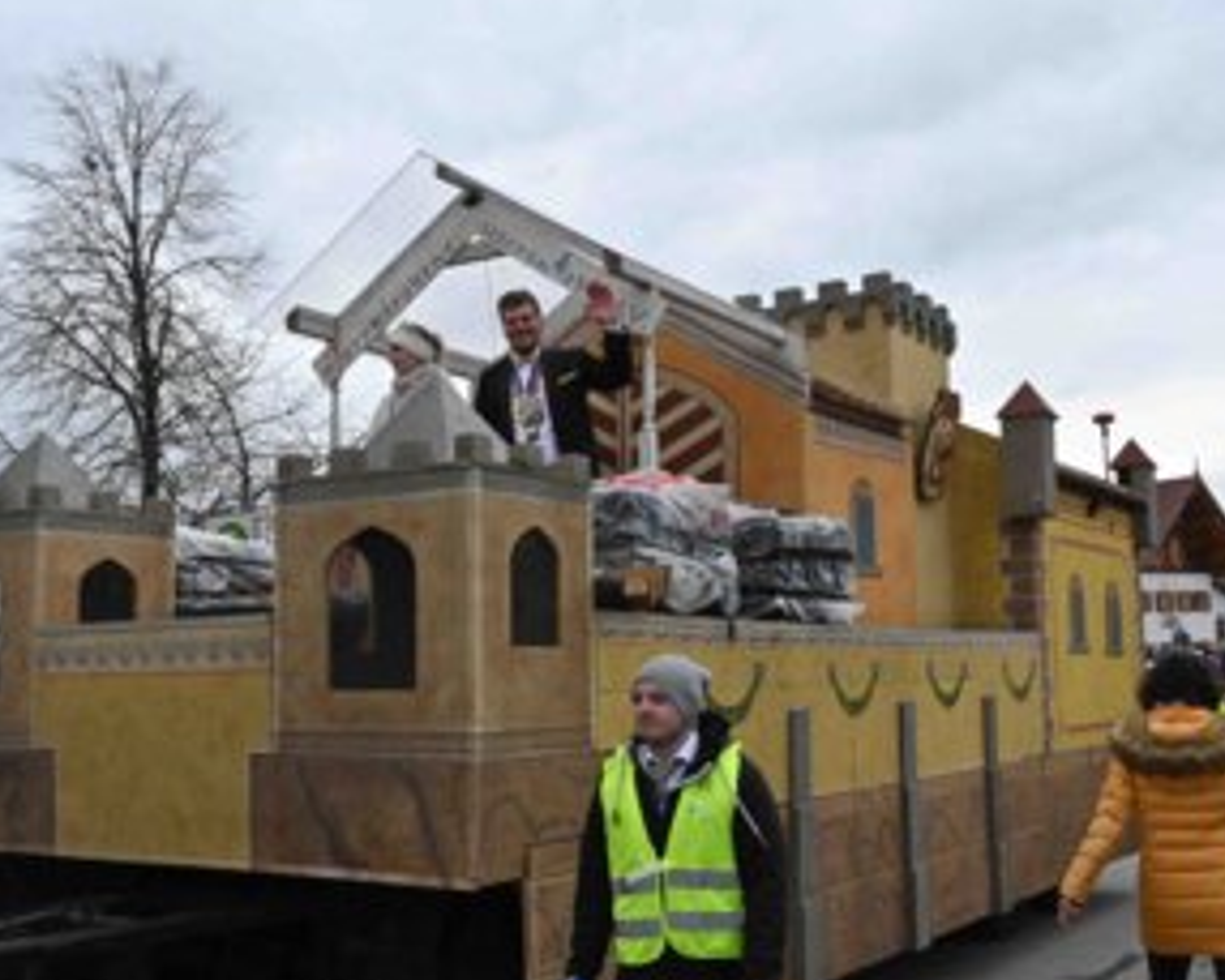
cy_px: 522
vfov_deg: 35.2
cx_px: 608
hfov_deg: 43.2
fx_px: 1547
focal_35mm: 43
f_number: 14
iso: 2500
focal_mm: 32.5
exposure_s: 1/800
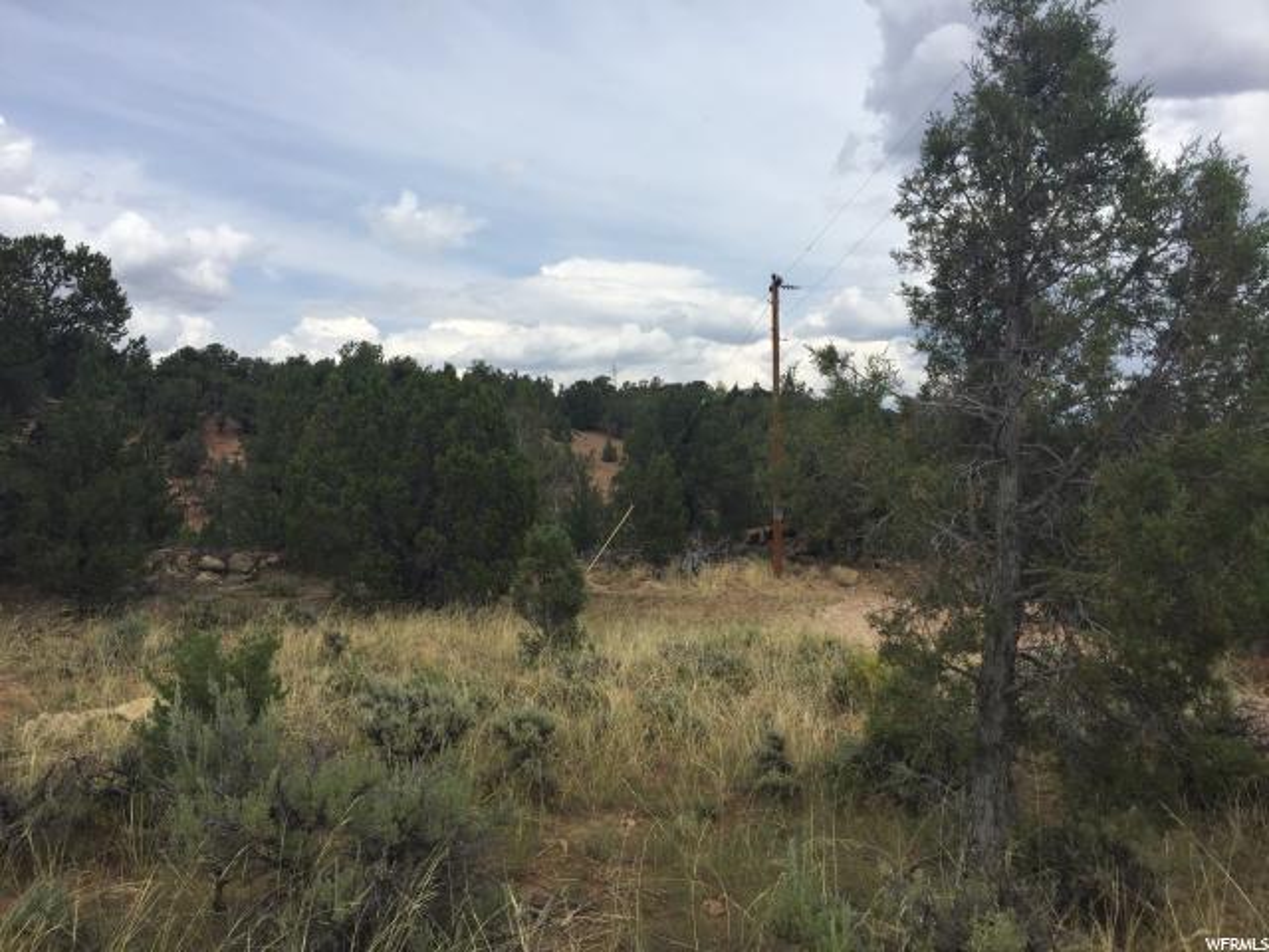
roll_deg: -0.3
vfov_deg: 48.2
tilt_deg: +1.3
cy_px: 476
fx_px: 1063
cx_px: 634
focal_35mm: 29
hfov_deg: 61.7
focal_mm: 4.15
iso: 32
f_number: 2.2
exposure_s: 1/2639
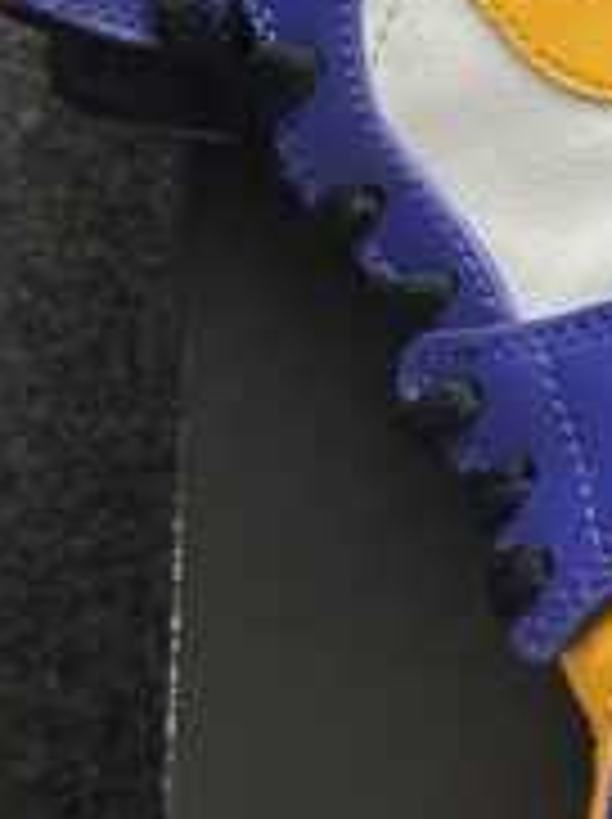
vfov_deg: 9.4
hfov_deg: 6.9
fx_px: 4986
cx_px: 1017
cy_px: 182
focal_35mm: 211
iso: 250
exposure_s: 1/42
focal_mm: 6.86
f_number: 1.78
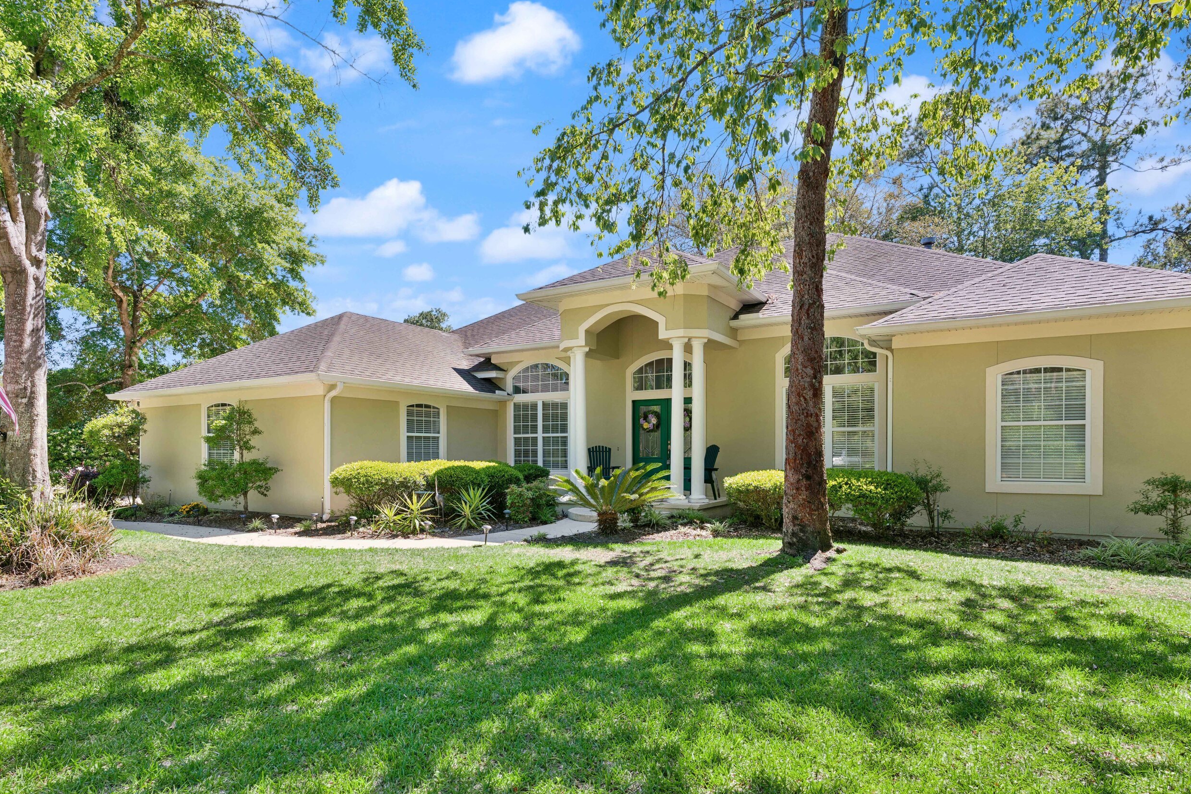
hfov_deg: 81.1
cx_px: 560
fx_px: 695
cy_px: 442
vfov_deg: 59.4
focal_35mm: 21
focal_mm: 17
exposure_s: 1/100
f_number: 8
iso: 250
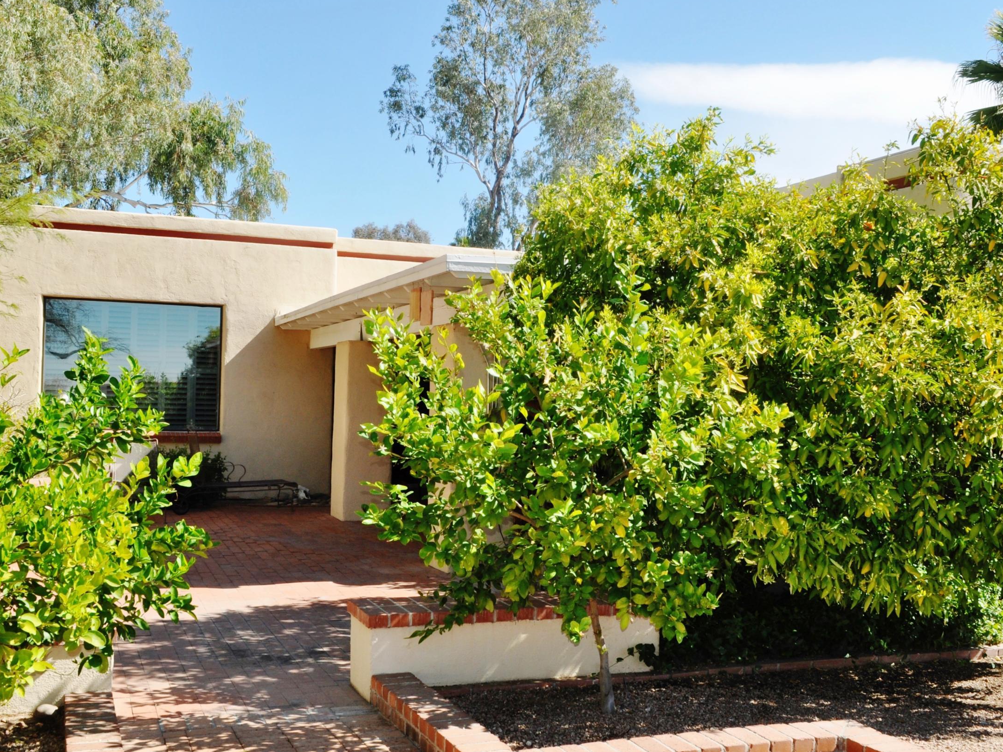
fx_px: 1043
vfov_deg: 39.7
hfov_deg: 51.3
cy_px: 390
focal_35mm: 36
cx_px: 472
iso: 200
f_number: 11
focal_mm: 18
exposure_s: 1/200
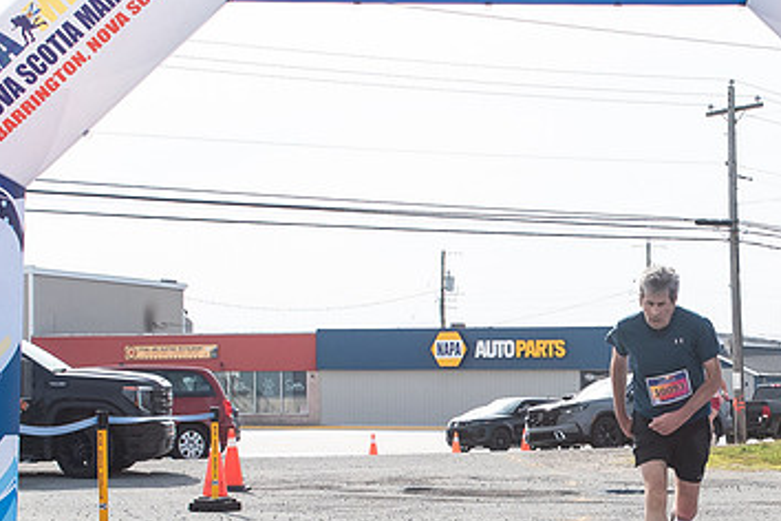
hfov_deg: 20.3
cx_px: 652
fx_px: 2148
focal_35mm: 99
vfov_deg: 13.8
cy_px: 409
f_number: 4
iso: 800
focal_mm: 31
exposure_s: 1/3200
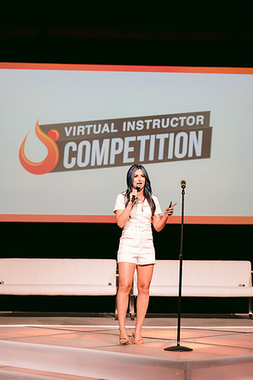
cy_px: 190
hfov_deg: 16.1
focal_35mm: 85
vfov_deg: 23.9
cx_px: 126
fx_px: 896
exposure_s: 1/200
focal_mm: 85
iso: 400
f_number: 2.8
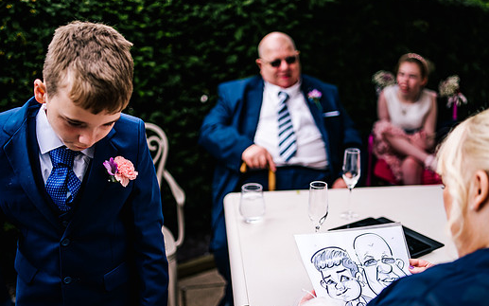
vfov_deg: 31.9
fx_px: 533
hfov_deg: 49.3
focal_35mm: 40
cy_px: 178
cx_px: 257
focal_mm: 35
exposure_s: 1/1600
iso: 100
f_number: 1.4
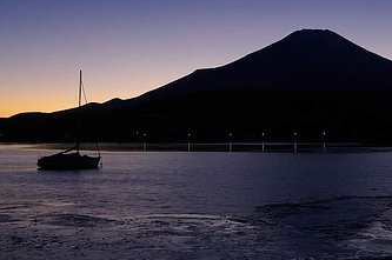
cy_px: 65
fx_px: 652
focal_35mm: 60
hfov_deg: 33.4
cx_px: 225
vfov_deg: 22.3
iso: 200
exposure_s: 1/1.67
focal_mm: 26
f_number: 14
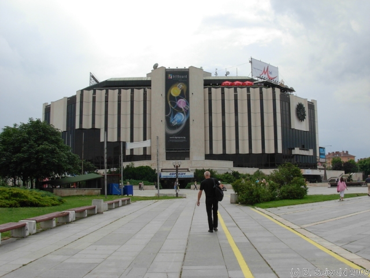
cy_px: 139
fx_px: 406
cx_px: 185
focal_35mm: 38
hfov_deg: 49.0
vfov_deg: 37.7
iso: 79
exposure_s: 1/512
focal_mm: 6.3
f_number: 4.9
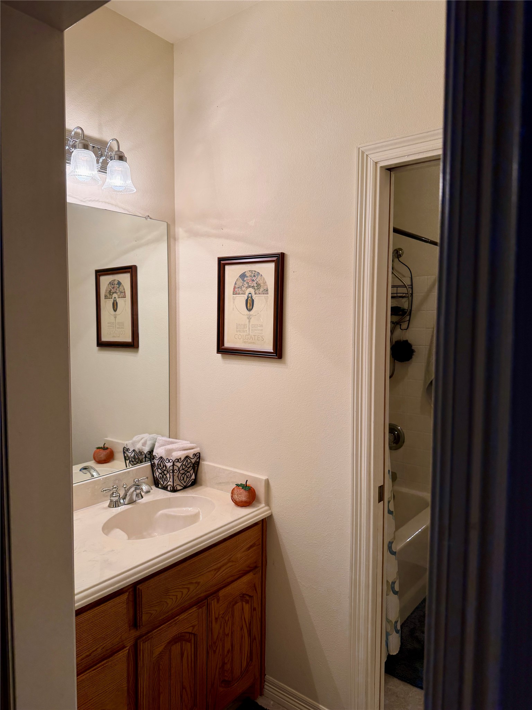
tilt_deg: -3.9
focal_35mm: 24
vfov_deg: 71.6
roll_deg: -0.8
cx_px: 266
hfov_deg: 56.8
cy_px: 355
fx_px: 492
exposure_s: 1/120
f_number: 1.78
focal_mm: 6.76
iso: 50
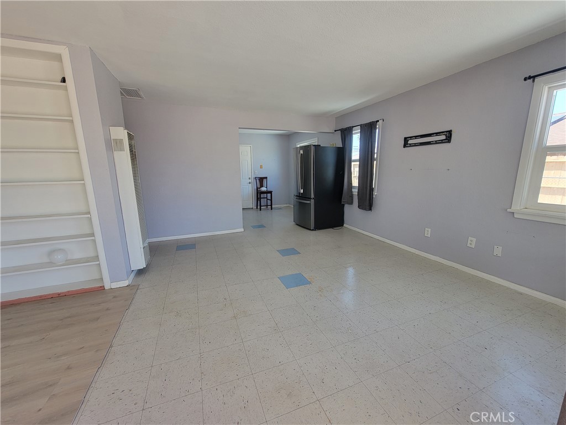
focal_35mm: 13
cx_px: 283
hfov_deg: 106.2
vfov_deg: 89.9
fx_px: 213
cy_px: 212
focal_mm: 2.2
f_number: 2.2
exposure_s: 1/120
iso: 80
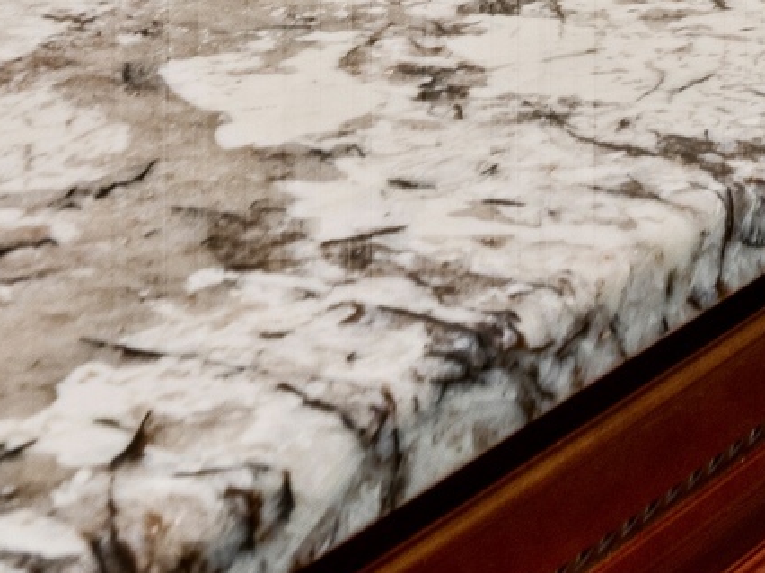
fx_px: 2606
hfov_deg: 15.8
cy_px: -984
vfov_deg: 10.2
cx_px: 1000
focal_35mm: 118
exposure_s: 1/1.25
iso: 320
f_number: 9
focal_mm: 17
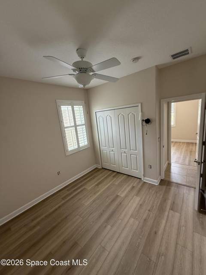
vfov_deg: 102.1
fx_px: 111
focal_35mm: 14
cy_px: 138
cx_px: 103
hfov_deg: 85.7
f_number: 2.2
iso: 160
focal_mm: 2.22
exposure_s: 1/99
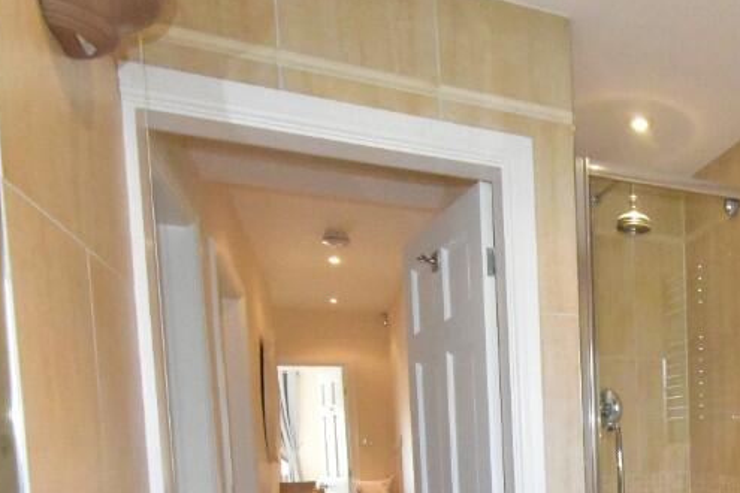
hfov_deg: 52.7
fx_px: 637
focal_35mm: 31
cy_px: 479
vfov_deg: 38.2
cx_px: 671
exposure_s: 1/200
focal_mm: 10
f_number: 13
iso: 12800
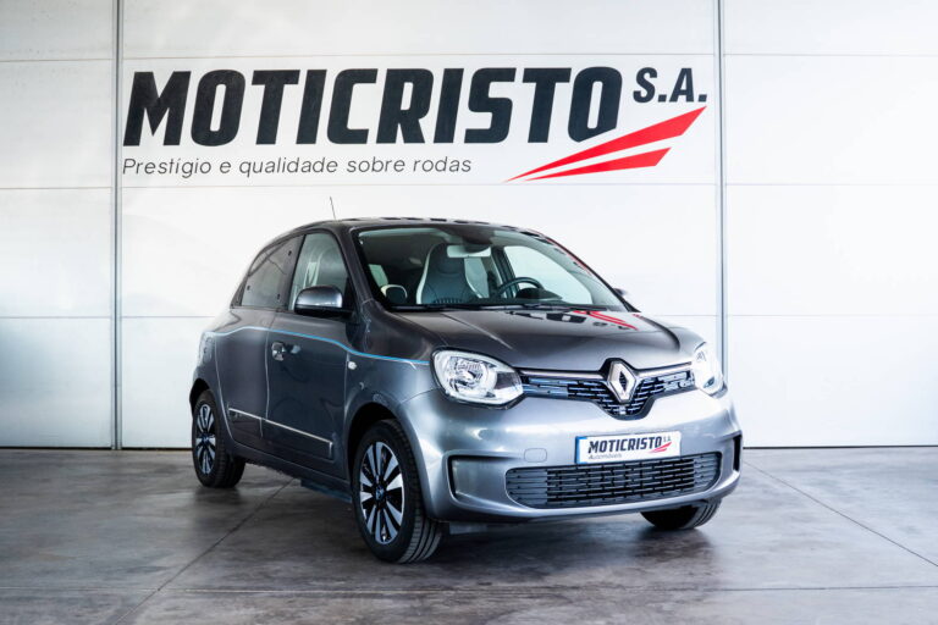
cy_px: 312
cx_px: 469
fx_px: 1120
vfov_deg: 31.2
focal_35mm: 43
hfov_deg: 45.4
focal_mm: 28.9
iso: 800
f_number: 3.2
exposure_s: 1/640
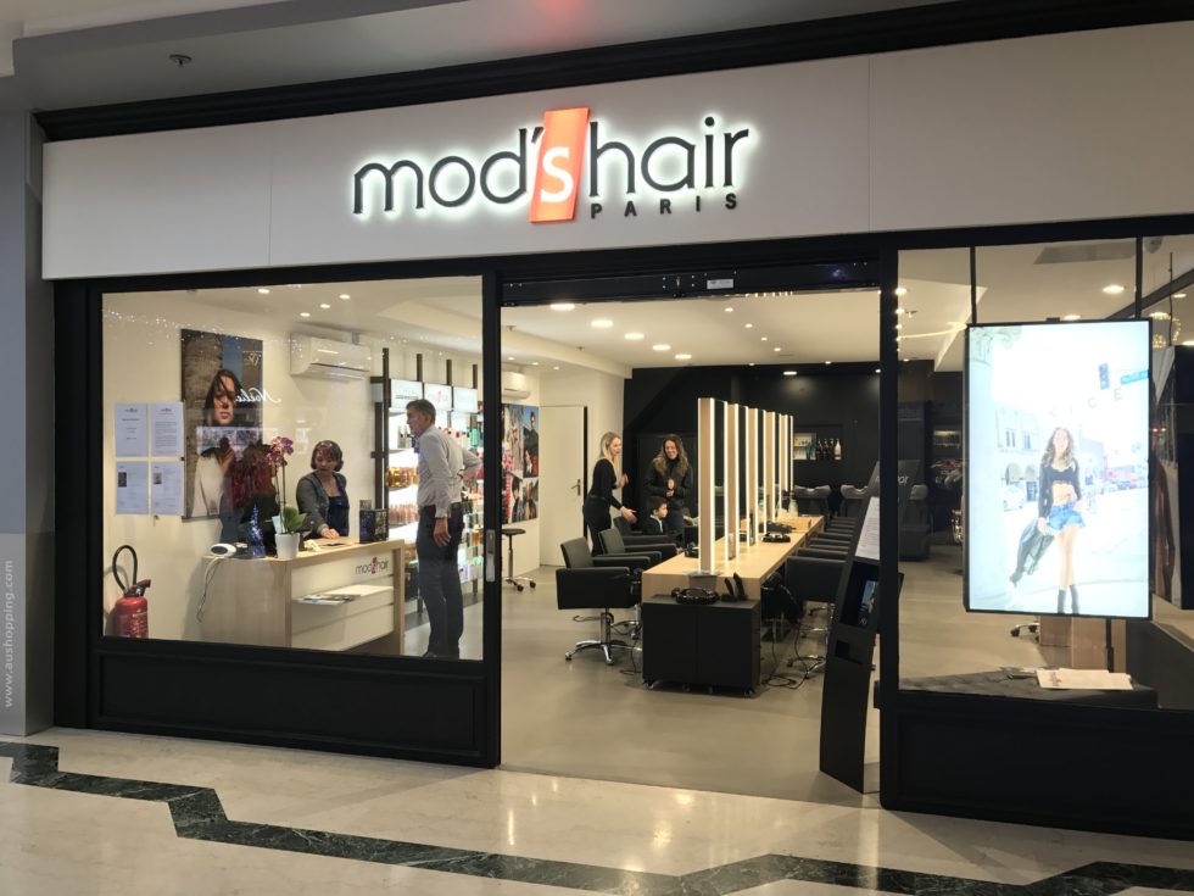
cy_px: 448
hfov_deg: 63.4
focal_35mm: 28
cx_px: 597
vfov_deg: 49.7
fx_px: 966
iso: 32
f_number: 1.8
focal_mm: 3.99
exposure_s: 1/33
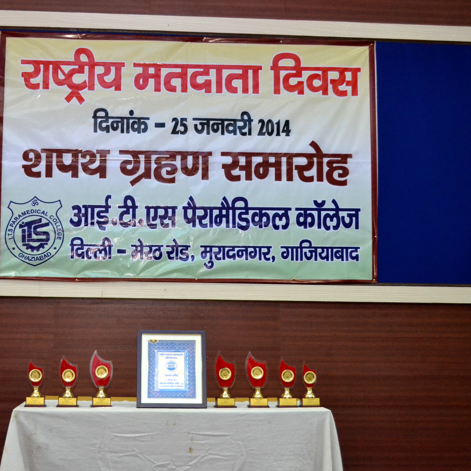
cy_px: 233
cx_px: 182
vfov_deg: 29.6
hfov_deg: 29.5
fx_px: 893
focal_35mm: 58
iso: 3200
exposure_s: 1/60
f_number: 4.5
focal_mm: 30
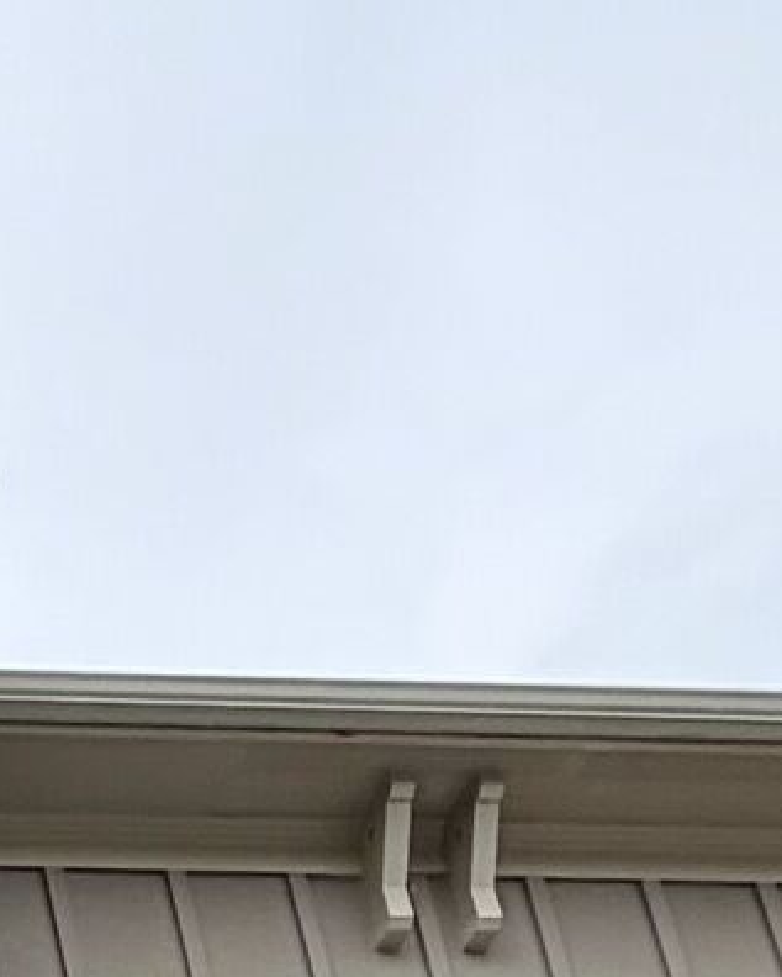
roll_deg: +0.8
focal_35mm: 106
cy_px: 2403
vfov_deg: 13.1
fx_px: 3065
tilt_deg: +20.1
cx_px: -1194
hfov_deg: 11.5
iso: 20
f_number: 2.2
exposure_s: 1/888
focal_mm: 2.22
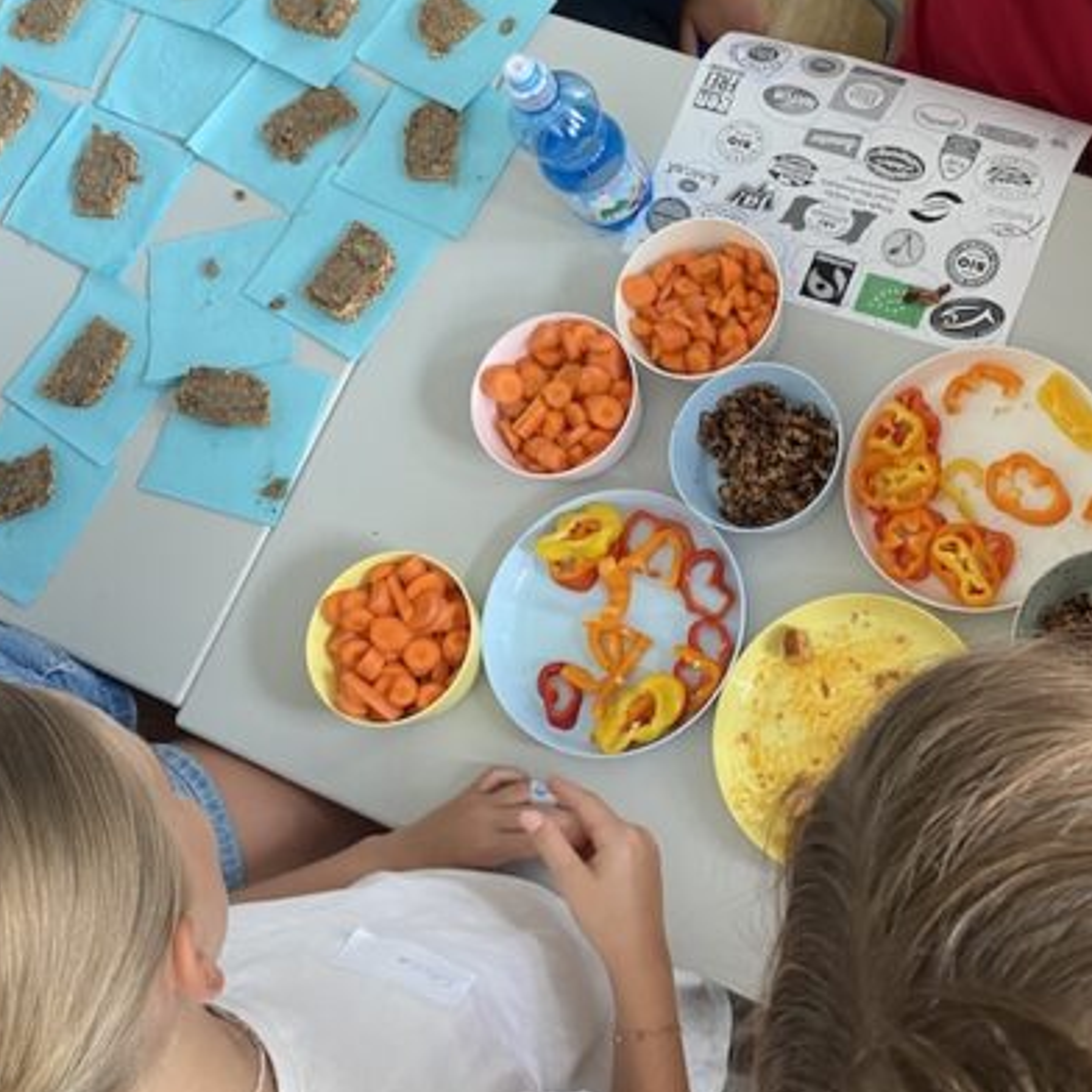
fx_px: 1606
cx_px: 894
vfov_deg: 37.5
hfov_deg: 36.1
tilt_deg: -71.6
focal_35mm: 45
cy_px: 532
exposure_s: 1/68
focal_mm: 4.25
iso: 125
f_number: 1.8
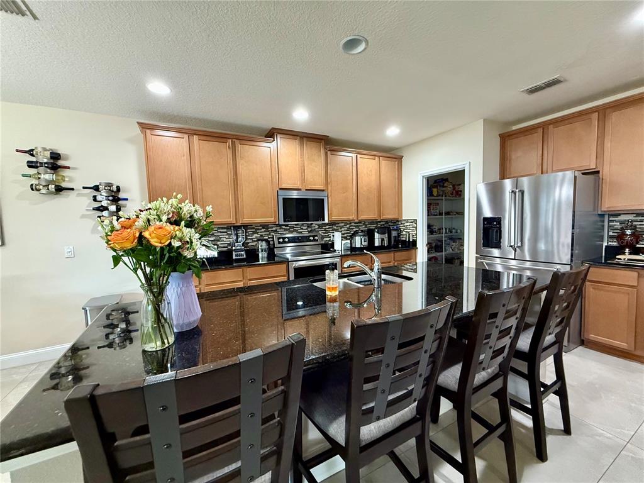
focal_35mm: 14
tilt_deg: -4.0
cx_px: 322
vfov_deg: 85.7
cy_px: 242
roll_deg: +1.7
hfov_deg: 102.1
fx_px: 260
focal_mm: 2.22
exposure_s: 1/60
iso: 640
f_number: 2.2
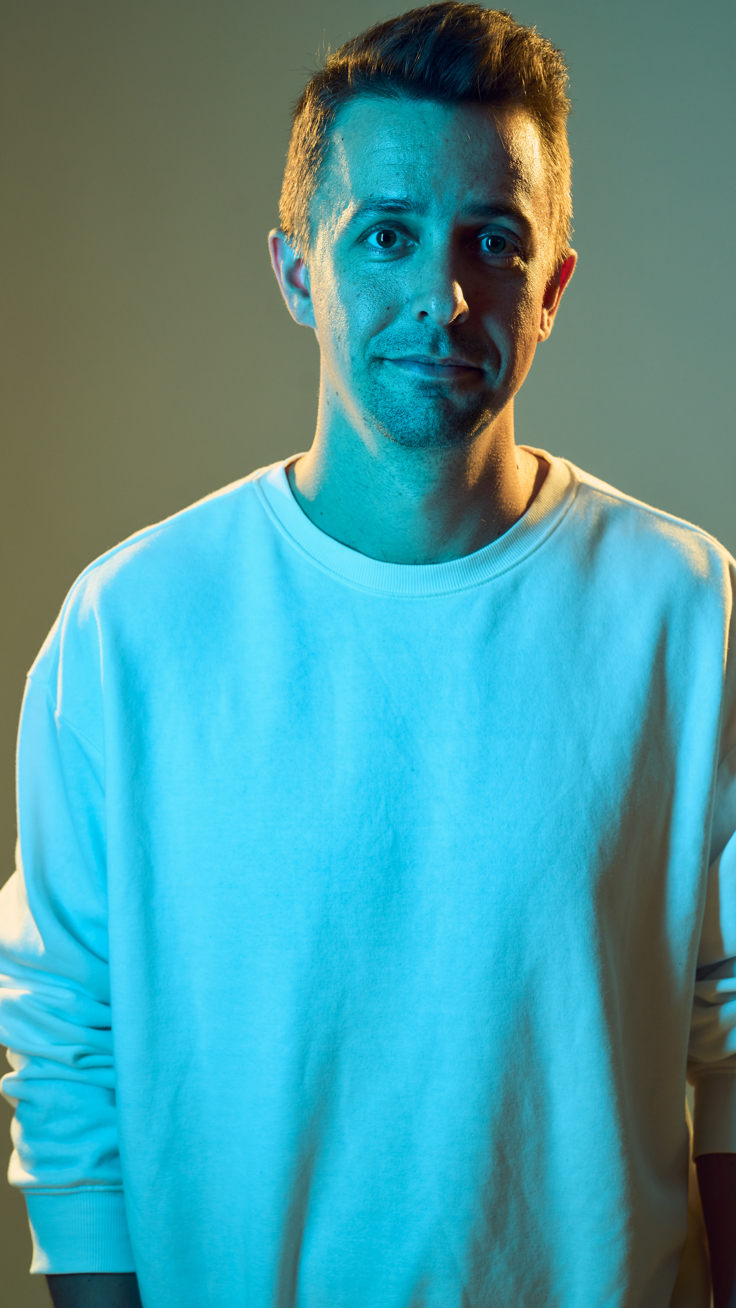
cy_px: 656
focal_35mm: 74
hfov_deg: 16.3
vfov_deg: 28.6
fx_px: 2567
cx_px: 374
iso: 500
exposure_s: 1/250
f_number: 5.6
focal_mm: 70
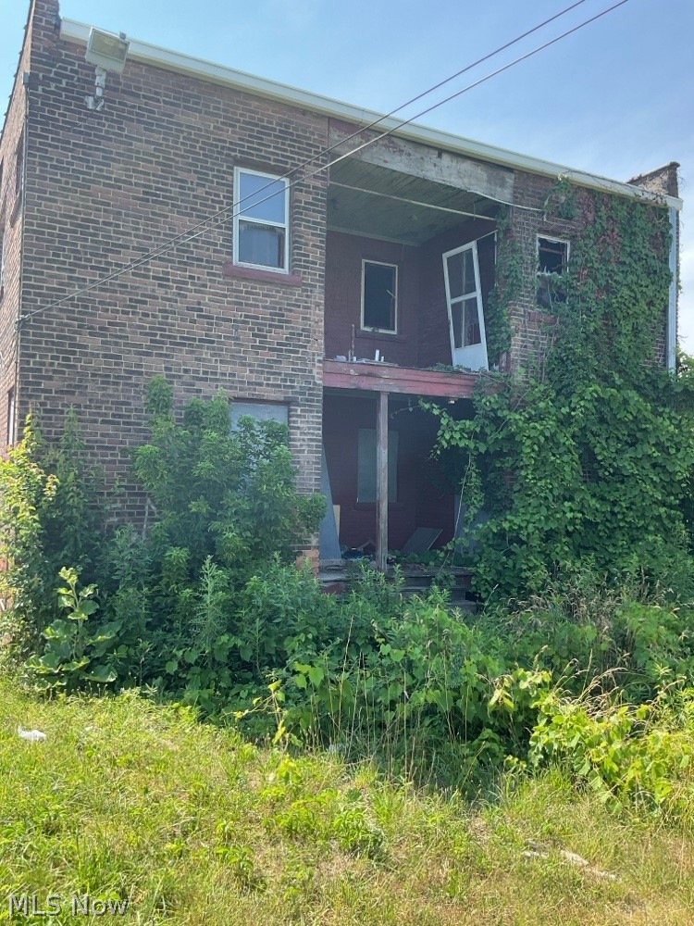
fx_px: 775
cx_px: 347
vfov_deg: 61.7
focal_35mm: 29
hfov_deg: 48.2
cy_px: 463
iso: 16
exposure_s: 1/383
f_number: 1.8
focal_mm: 3
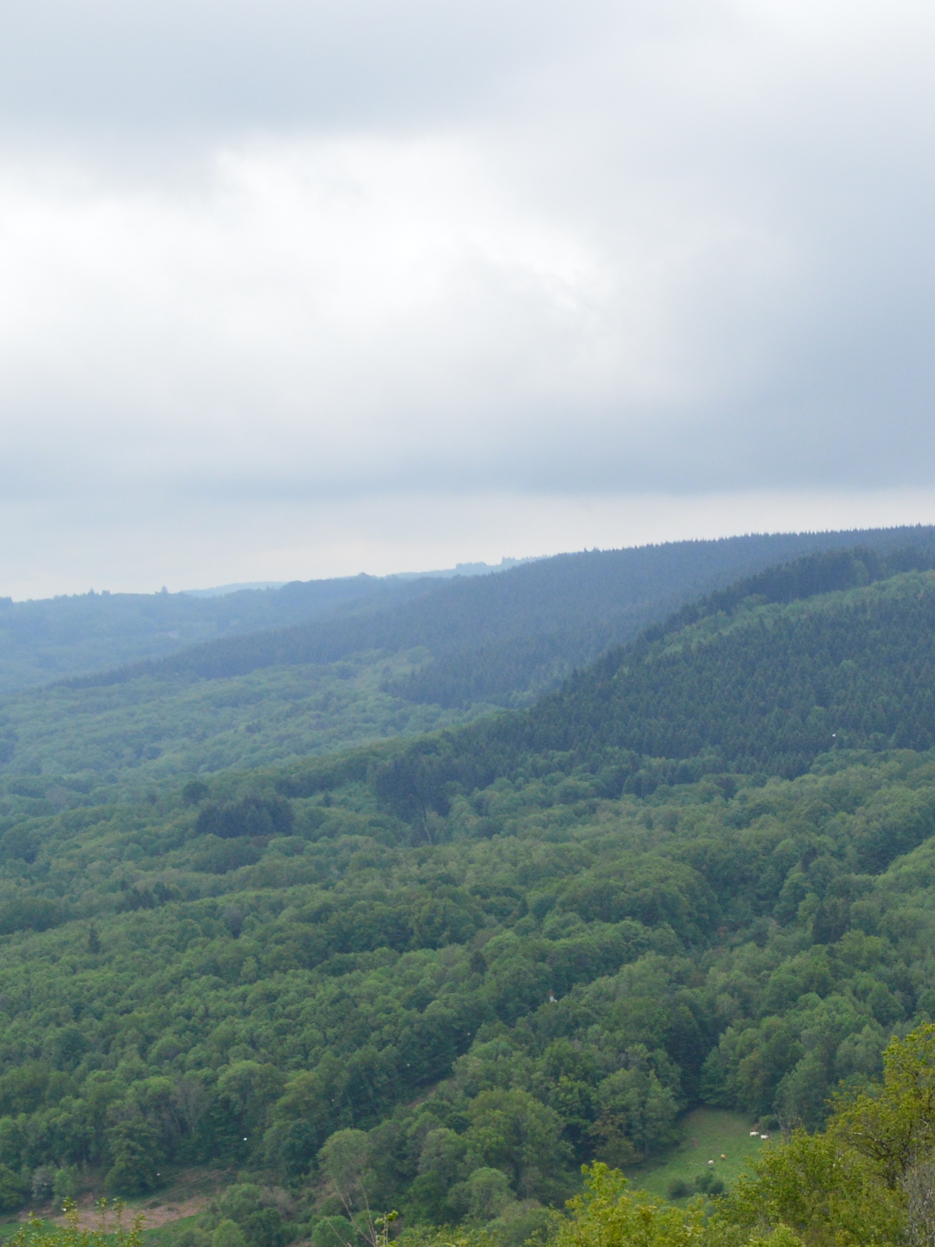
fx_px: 2845
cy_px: 1015
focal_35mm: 79
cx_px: 1126
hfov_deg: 17.8
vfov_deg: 24.3
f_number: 10
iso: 400
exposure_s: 1/320
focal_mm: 20
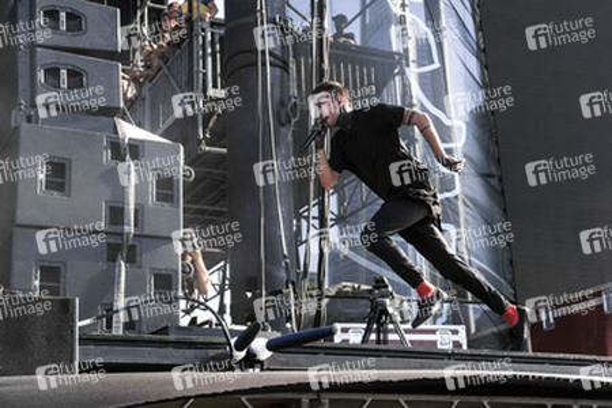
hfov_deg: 33.4
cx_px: 306
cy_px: 204
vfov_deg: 22.6
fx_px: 1020
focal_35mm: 60
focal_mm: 60
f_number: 8
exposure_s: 1/640
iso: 400
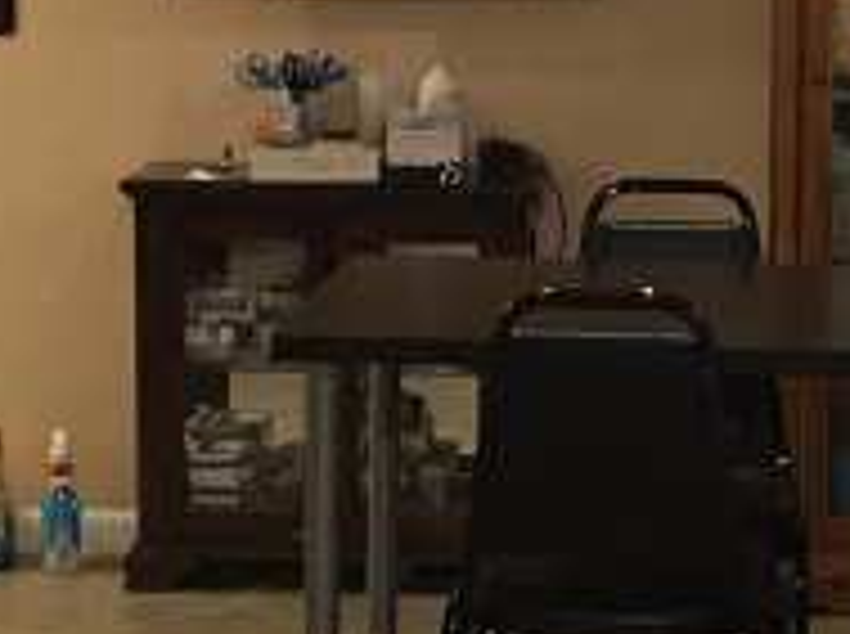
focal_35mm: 123
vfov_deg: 12.0
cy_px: 283
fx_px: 3015
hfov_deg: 16.0
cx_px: 544
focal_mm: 4.15
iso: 100
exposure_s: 1/15
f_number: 2.2
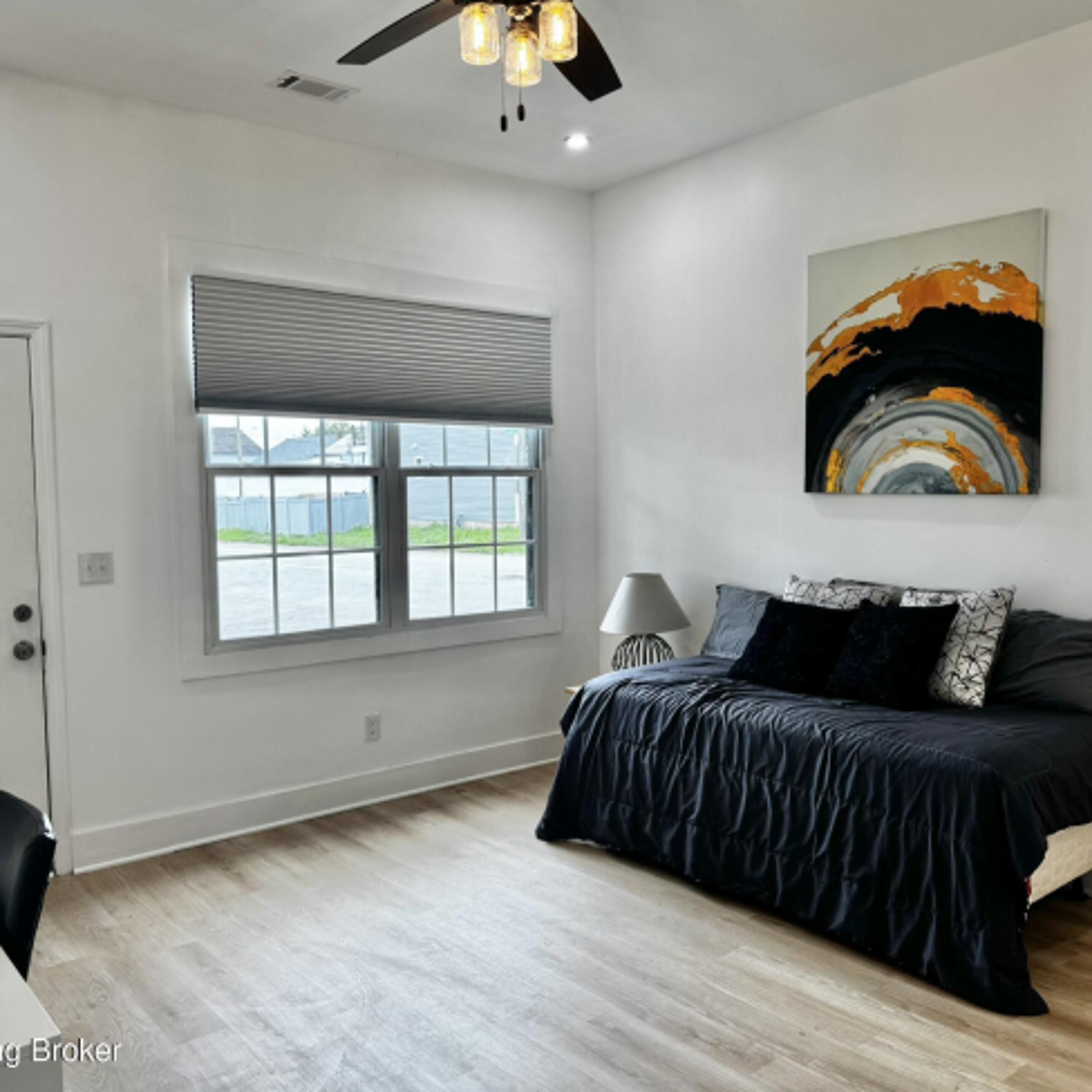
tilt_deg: -3.5
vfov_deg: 55.6
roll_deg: +0.3
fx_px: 1035
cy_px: 542
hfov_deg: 55.6
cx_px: 572
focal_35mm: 29
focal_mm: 6.76
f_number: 1.78
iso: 80
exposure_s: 1/120
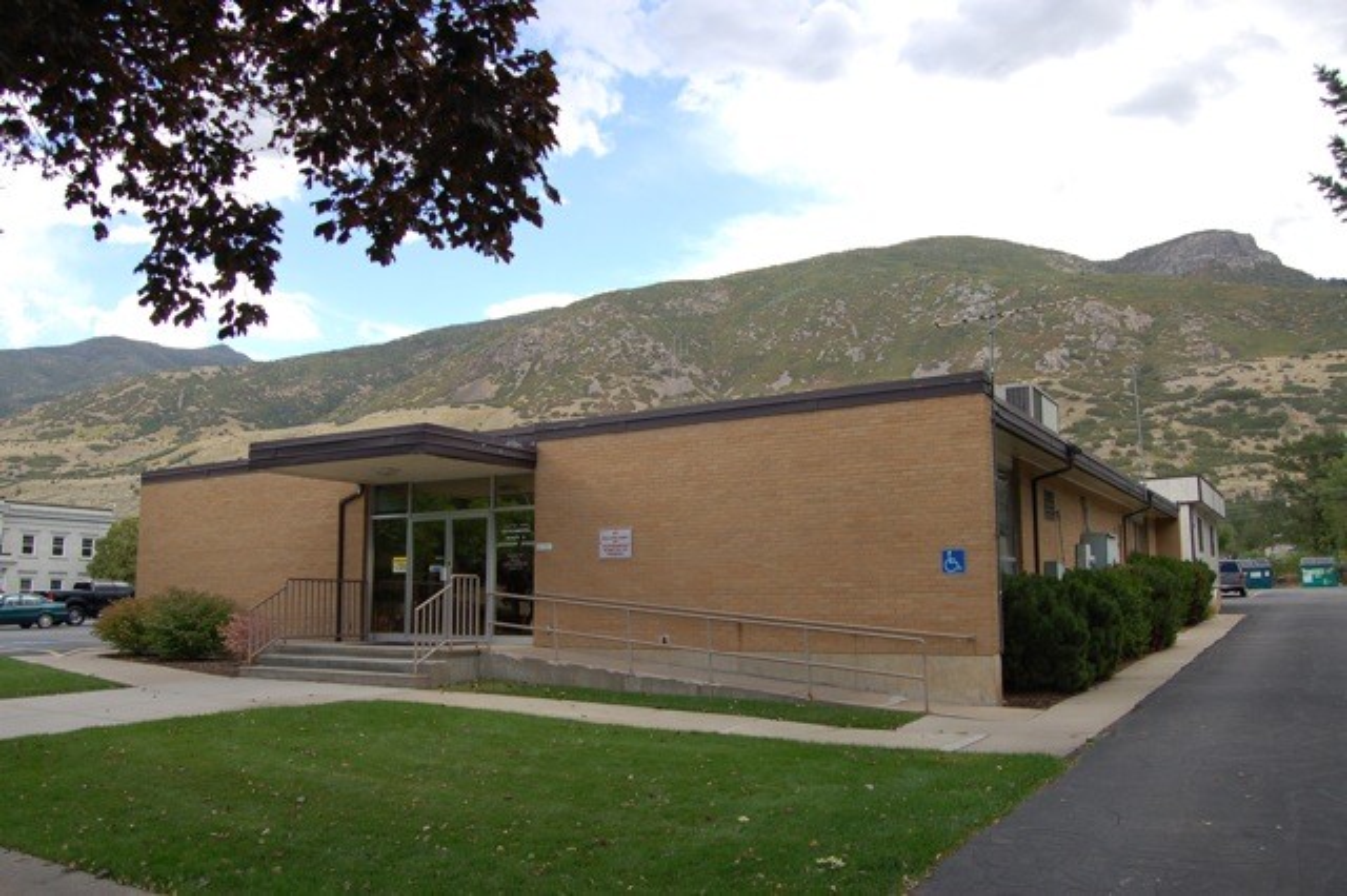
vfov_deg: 47.9
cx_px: 674
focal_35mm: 27
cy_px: 448
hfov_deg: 67.4
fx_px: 1010
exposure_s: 1/160
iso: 200
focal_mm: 18
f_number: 6.3
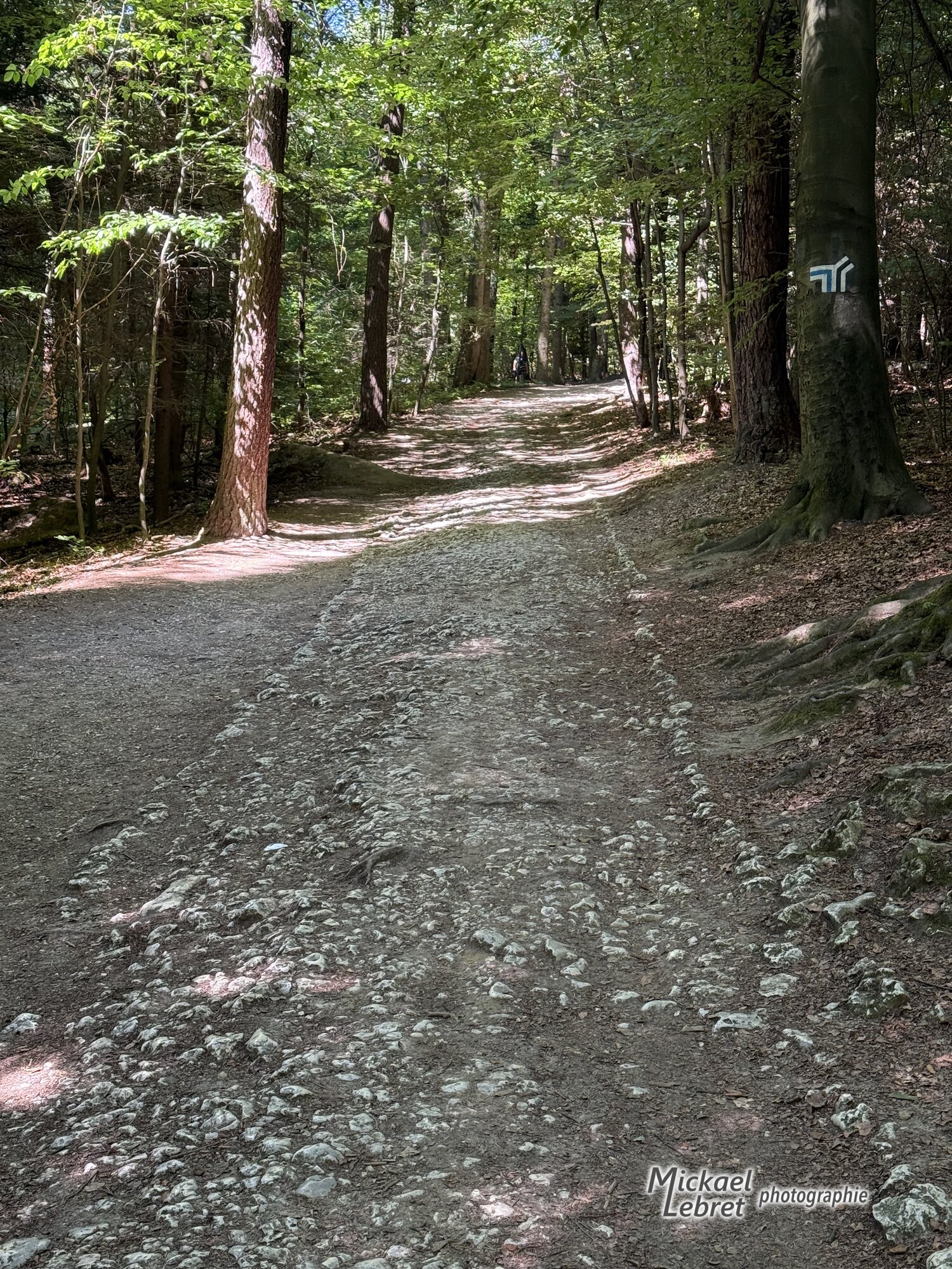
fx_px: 1760
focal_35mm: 48
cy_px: 634
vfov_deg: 39.7
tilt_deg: -3.3
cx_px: 476
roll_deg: -2.1
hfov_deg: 30.3
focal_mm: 6.76
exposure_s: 1/100
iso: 160
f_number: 1.78
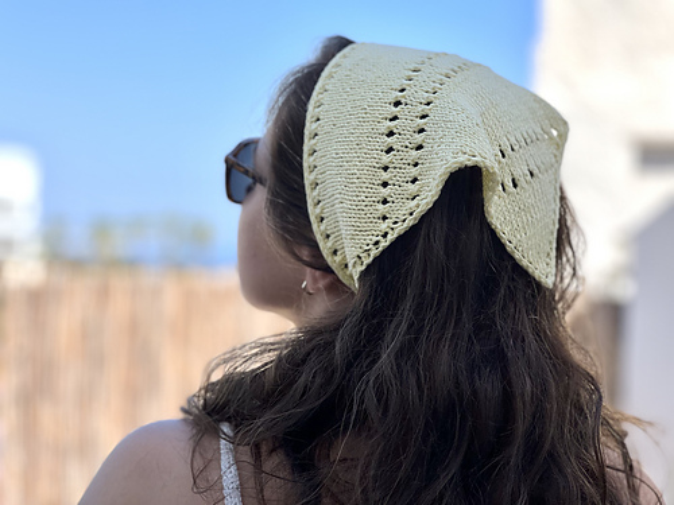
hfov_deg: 25.3
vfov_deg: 19.1
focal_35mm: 77
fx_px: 1499
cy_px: 252
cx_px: 337
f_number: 2.8
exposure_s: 1/457
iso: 32
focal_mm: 9
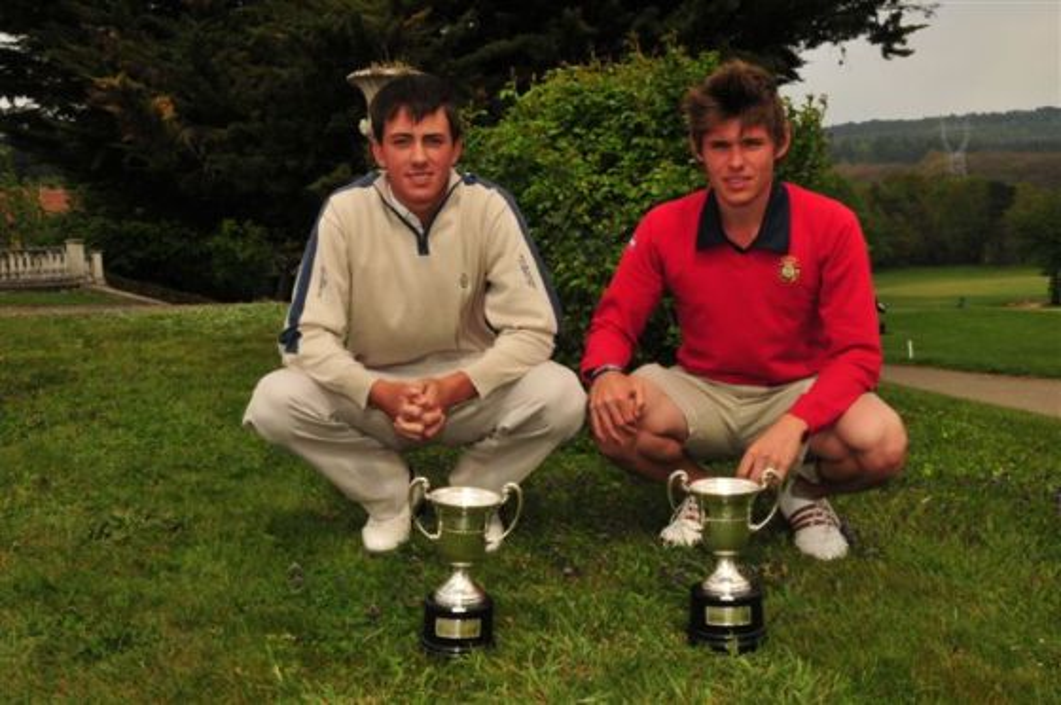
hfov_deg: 49.6
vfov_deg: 34.1
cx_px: 530
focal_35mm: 39
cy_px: 352
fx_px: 1148
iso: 400
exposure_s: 1/125
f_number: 22
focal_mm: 26
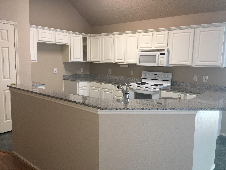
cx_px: 113
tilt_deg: -7.4
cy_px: 85
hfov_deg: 61.7
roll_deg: -1.0
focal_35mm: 29
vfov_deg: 48.2
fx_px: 189
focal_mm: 4.15
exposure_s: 1/30
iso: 50
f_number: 2.2
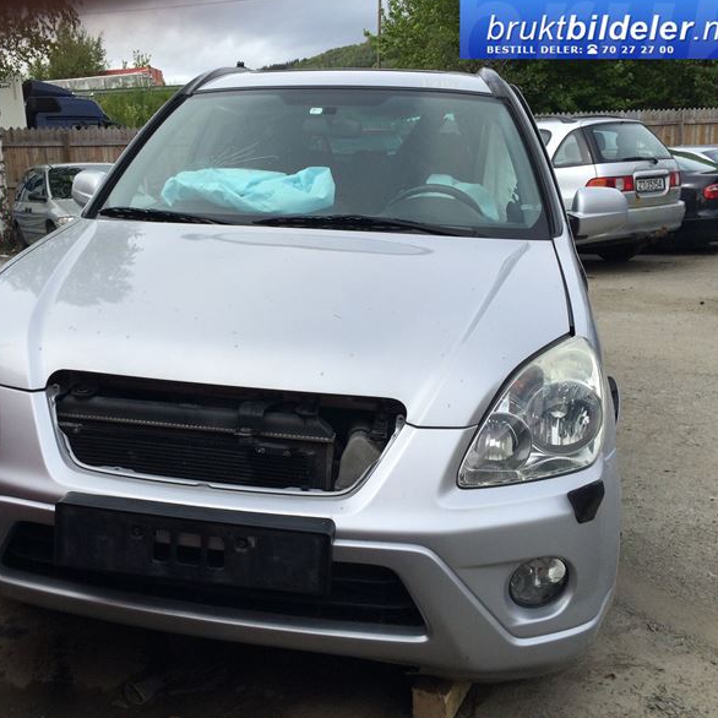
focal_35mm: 35
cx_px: 263
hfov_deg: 46.7
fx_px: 821
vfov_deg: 47.2
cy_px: 355
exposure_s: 1/1953
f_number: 2.2
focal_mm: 4.15
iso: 32
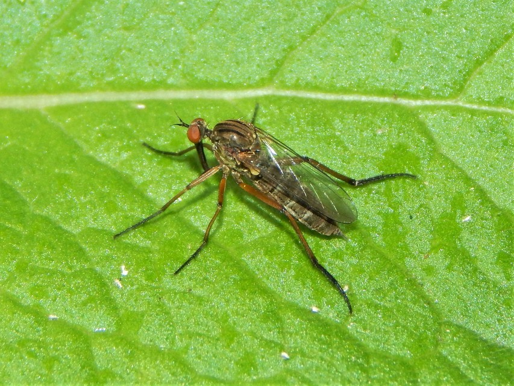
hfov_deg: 10.9
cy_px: 193
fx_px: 2703
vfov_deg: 8.2
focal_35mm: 182
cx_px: 257
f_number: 10.5
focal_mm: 32.8
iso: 200
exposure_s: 1/30
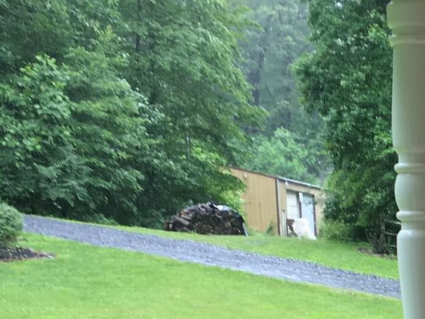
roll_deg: +0.9
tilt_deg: -7.2
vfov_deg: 13.5
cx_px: 723
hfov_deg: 16.2
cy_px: 409
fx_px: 1301
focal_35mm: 106
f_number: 2.2
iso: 25
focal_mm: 4.15
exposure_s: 1/60
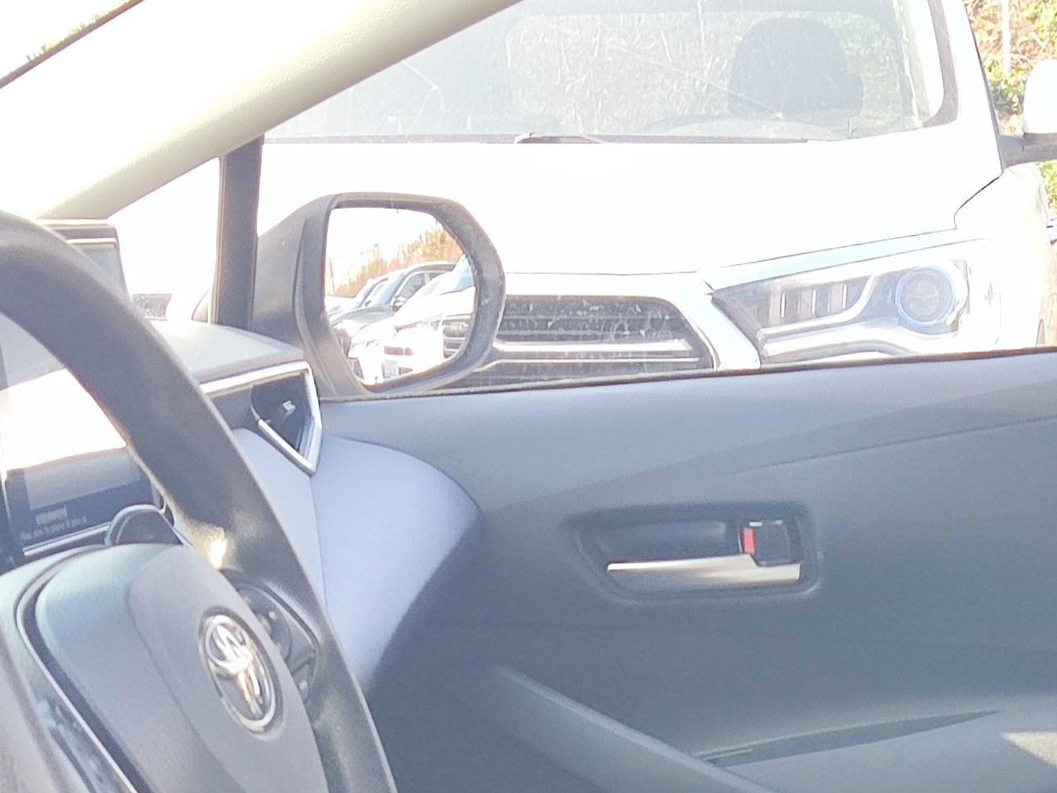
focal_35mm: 108
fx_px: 3298
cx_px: 688
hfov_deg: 18.2
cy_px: 1153
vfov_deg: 13.0
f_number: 1.79
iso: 78
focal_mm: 4.71
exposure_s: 1/100
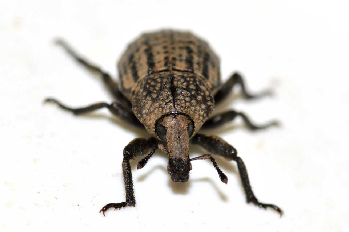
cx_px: 174
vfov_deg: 9.1
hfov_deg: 13.7
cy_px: 116
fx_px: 1454
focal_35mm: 150
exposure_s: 1/200
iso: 100
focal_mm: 100
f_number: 20
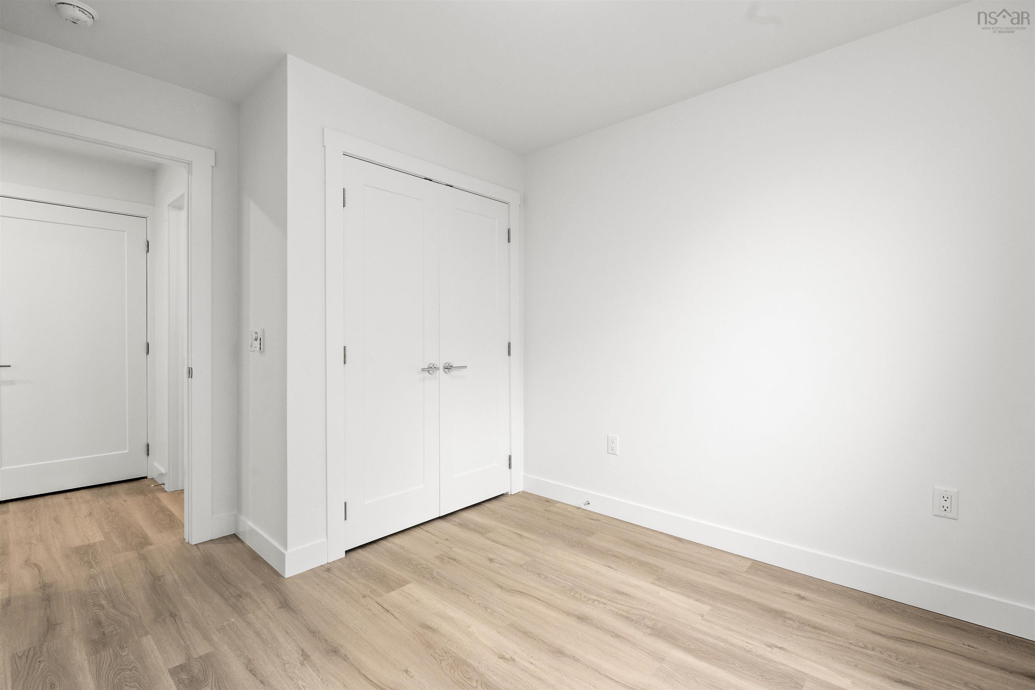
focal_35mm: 15
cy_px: 345
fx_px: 431
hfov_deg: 100.4
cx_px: 518
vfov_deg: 77.3
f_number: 10
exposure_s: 1/6
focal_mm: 10
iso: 400
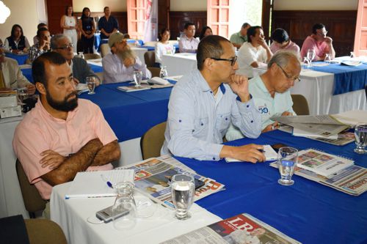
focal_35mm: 38
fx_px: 382
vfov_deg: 35.5
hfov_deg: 51.3
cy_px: 122
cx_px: 184
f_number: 4
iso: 800
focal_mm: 25
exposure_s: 1/60
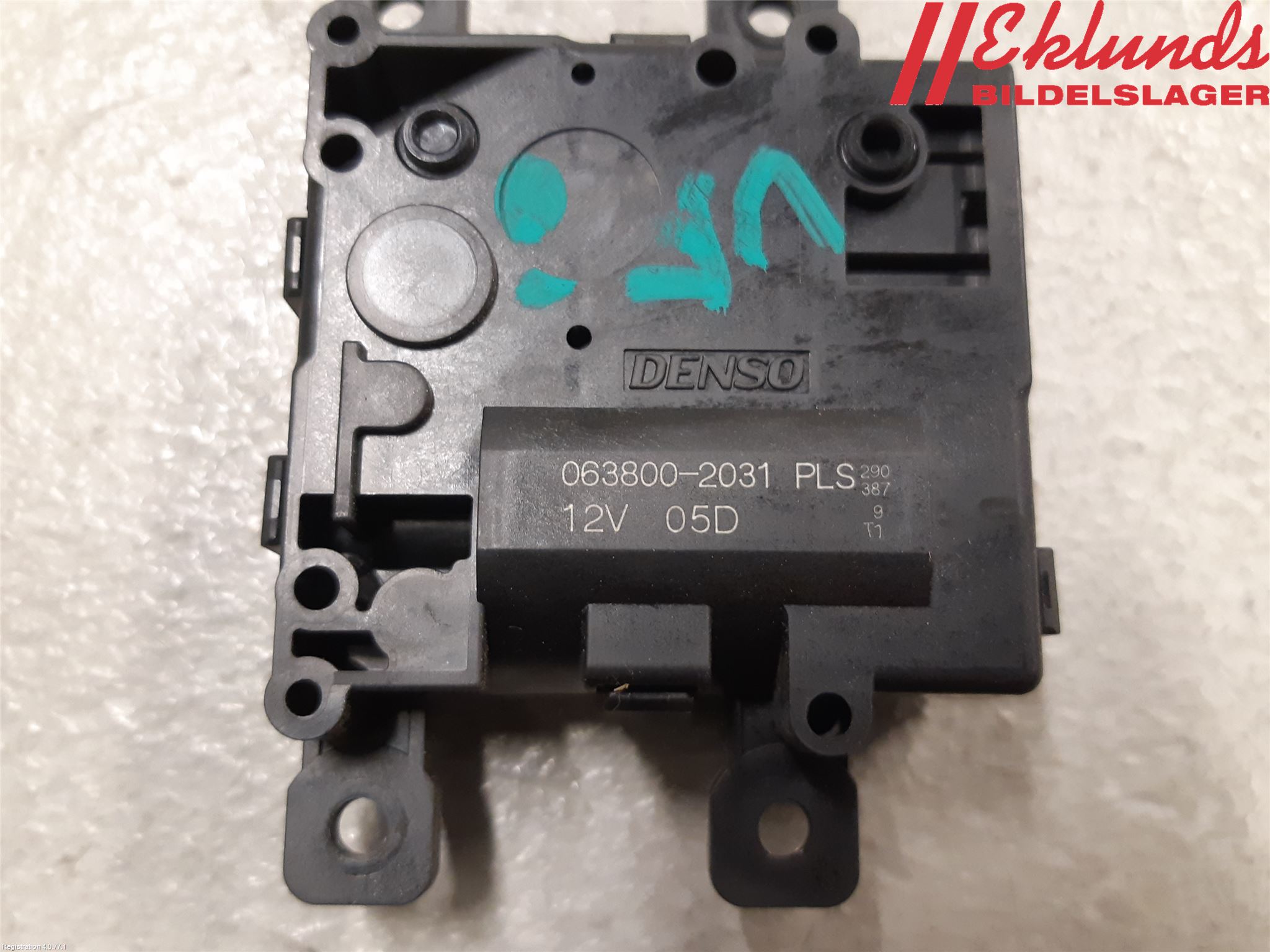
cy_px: 476
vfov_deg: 53.1
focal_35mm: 26
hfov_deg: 67.3
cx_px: 635
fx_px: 954
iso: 200
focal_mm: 3.93
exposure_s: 1/33
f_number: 1.7
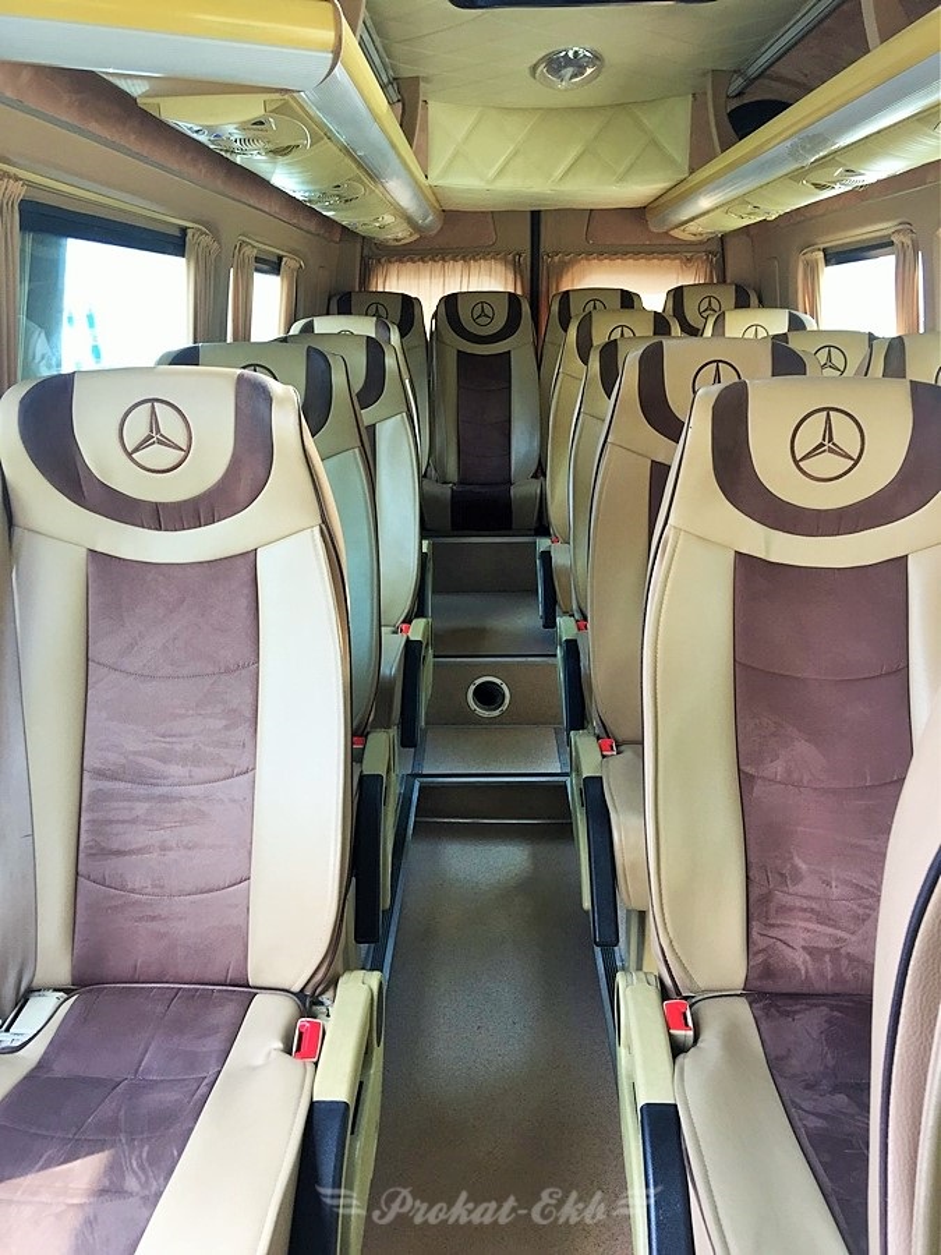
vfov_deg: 61.7
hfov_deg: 48.2
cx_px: 470
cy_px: 628
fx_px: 1051
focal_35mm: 29
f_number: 2.2
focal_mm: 4.15
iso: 50
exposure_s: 1/100
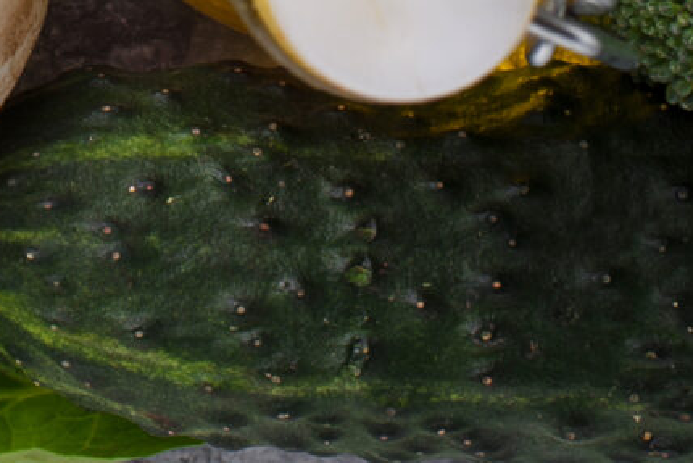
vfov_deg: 4.4
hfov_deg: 6.8
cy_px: -882
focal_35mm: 298
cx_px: -514
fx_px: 5738
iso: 100
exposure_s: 1/125
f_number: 10
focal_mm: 50
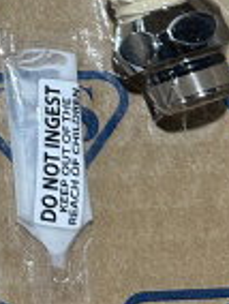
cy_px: -224
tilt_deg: -73.0
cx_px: -287
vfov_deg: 13.1
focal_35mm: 137
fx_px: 1205
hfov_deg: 9.8
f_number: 1.78
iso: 250
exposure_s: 1/96
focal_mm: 6.86
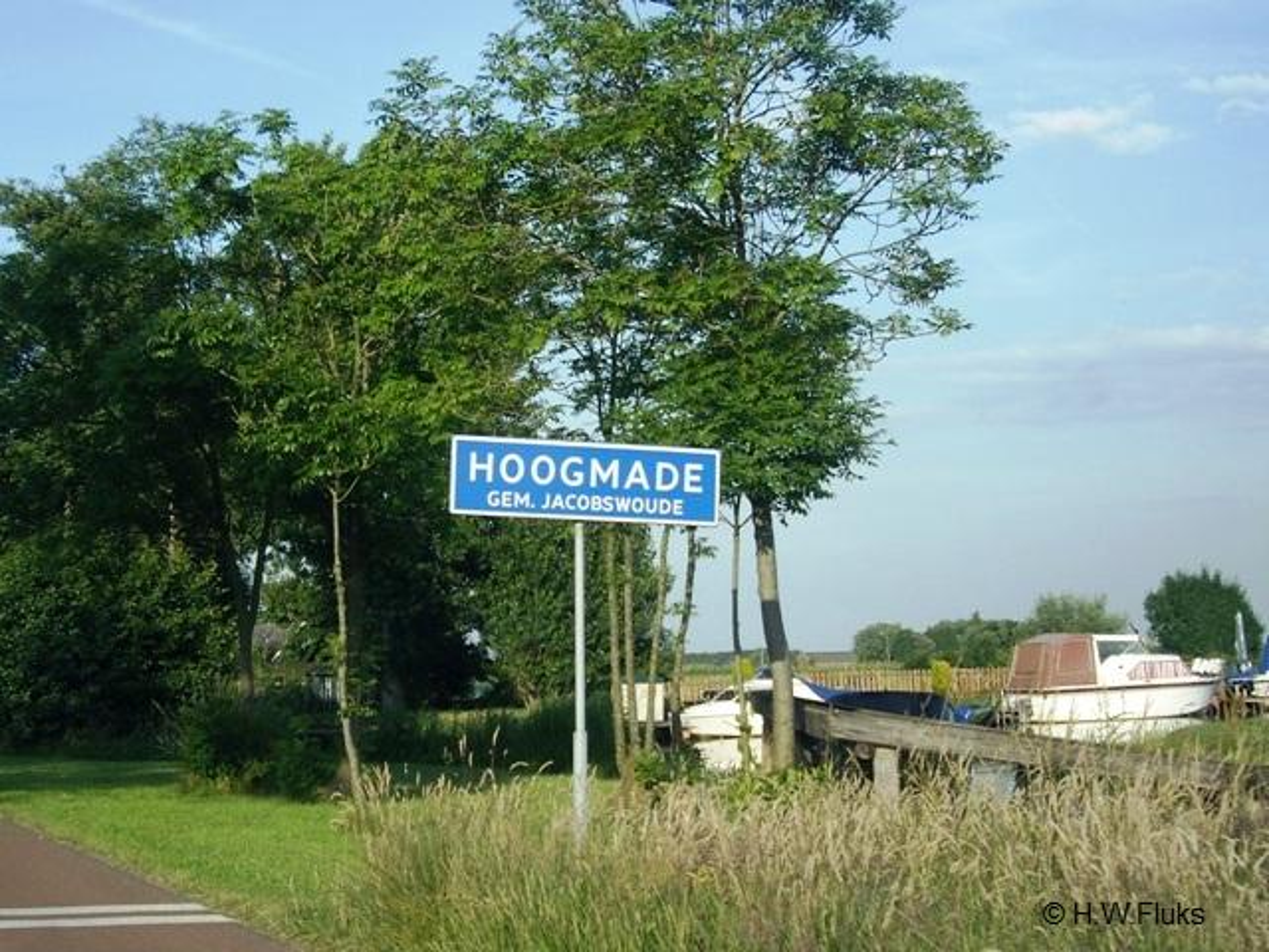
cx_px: 634
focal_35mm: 38
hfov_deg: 49.0
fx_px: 1393
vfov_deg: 37.7
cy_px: 476
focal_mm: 7.9
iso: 64
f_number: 2.8
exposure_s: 1/500
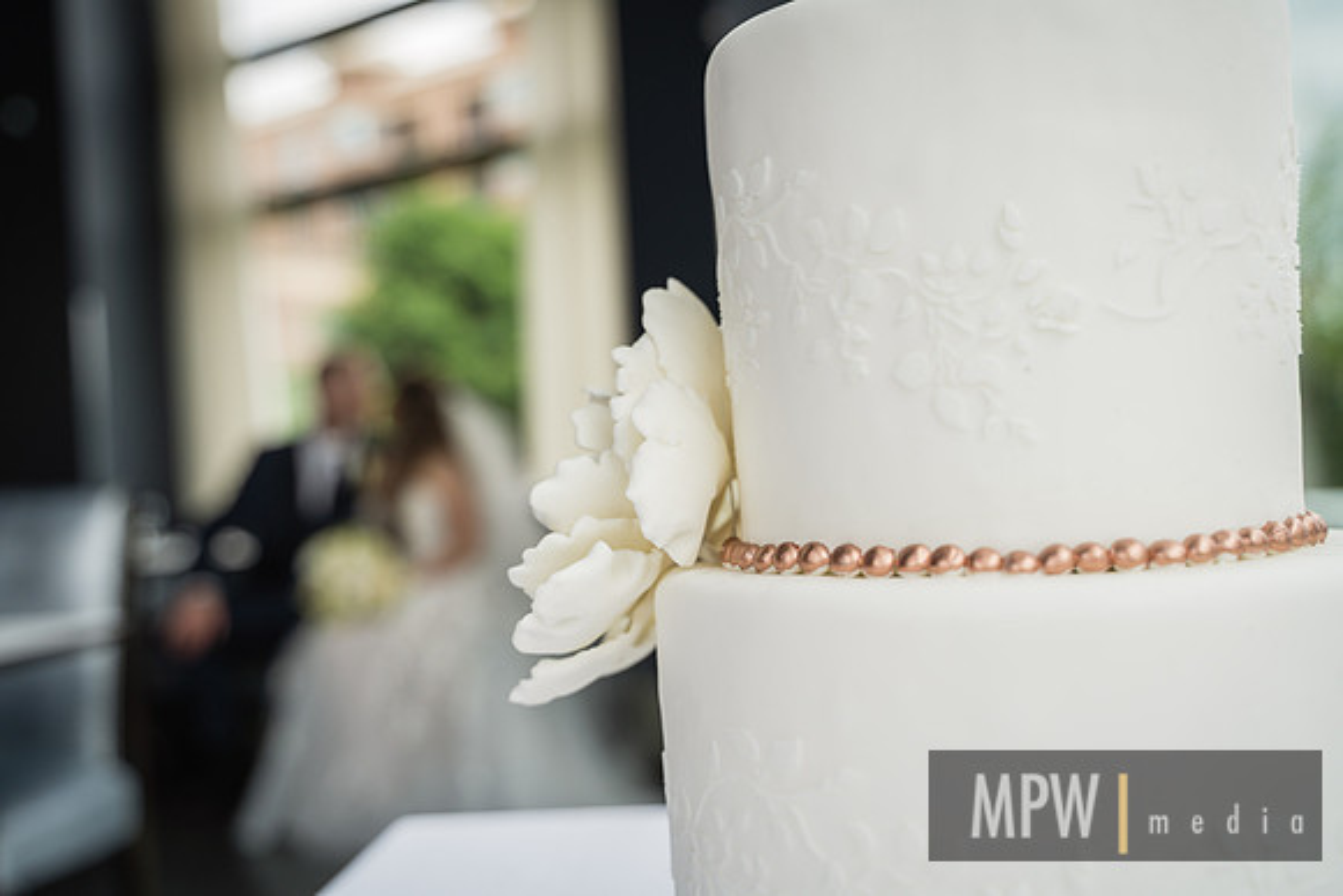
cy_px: 448
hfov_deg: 49.5
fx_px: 1455
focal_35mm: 39
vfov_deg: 34.2
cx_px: 672
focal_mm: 39
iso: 100
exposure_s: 1/250
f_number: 3.2
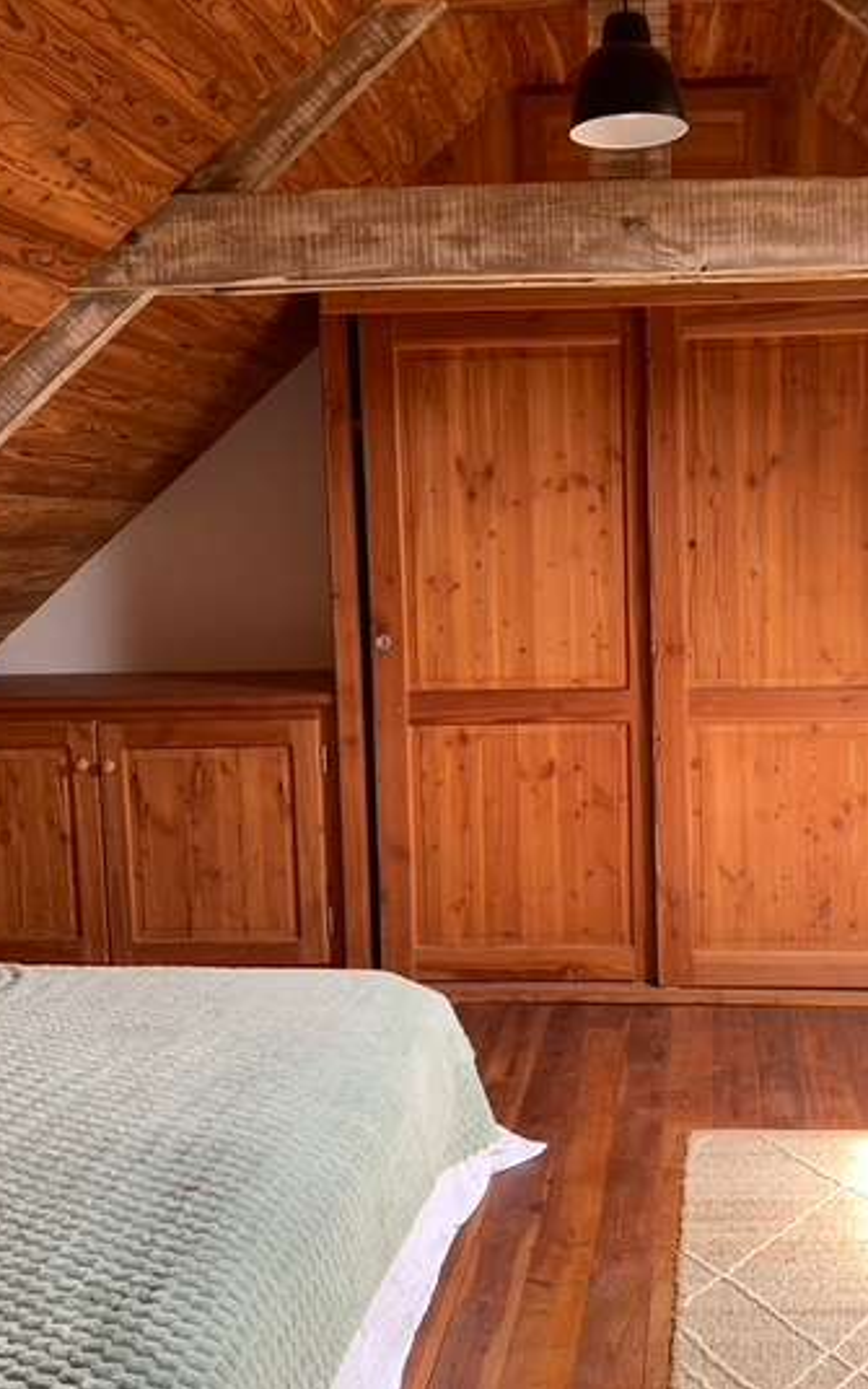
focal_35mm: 37
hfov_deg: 33.7
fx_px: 1400
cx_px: 650
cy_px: 694
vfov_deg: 52.7
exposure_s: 1/60
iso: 125
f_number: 1.8
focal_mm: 4.25
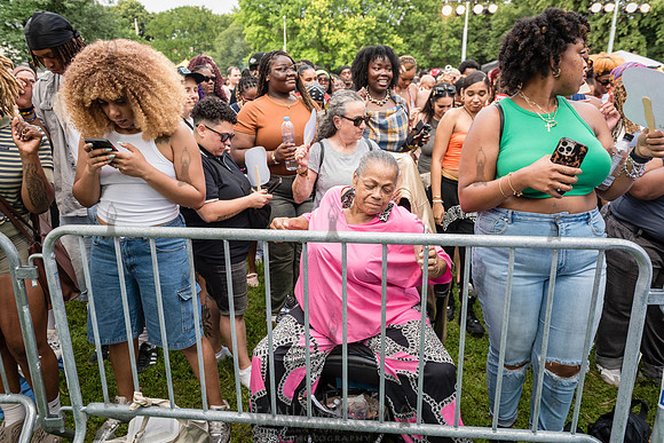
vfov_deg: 49.6
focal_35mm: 26
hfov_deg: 69.4
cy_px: 222
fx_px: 480
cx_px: 332
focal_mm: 26
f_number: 3.5
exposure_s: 1/400
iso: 1000
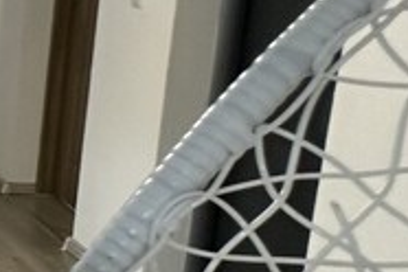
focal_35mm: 80
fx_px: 907
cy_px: 134
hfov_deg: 14.0
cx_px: -632
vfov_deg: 17.1
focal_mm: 2.22
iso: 160
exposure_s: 1/50
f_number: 2.2
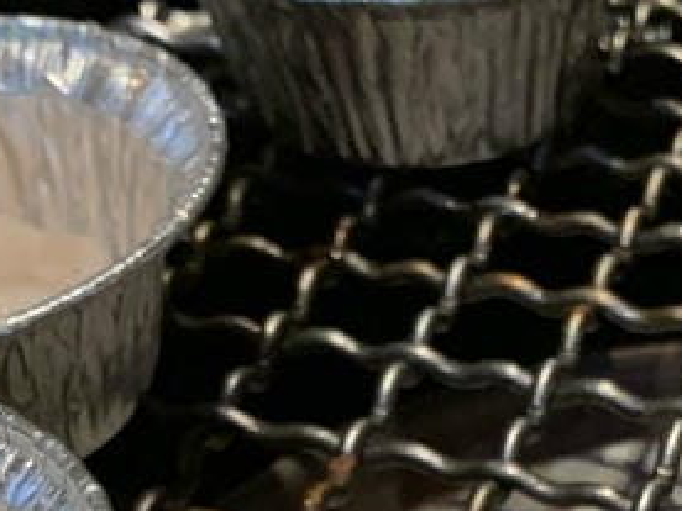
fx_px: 2226
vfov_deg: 12.6
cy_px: 696
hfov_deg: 17.1
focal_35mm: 113
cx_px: 660
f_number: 1.8
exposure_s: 1/60
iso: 320
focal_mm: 4.25
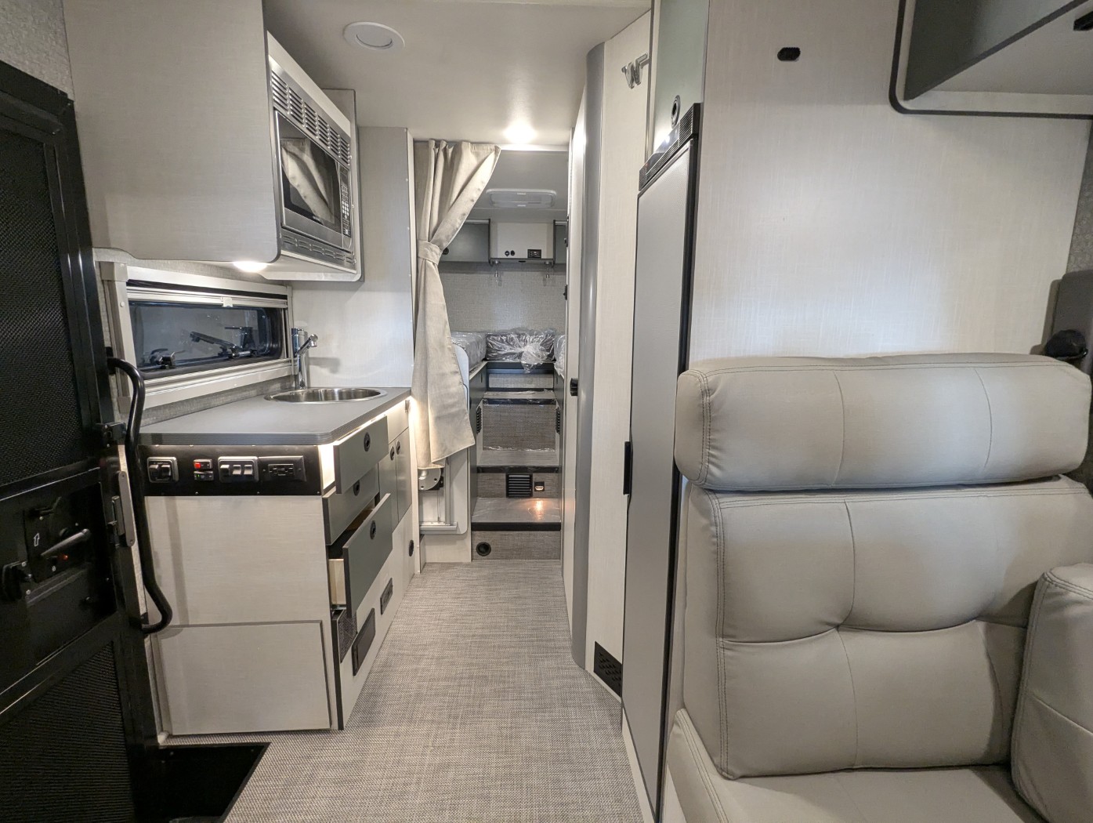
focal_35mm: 16
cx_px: 546
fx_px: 506
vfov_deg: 78.2
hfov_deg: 94.4
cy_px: 412
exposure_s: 1/53.2
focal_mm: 2.35
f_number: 2.2
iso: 286
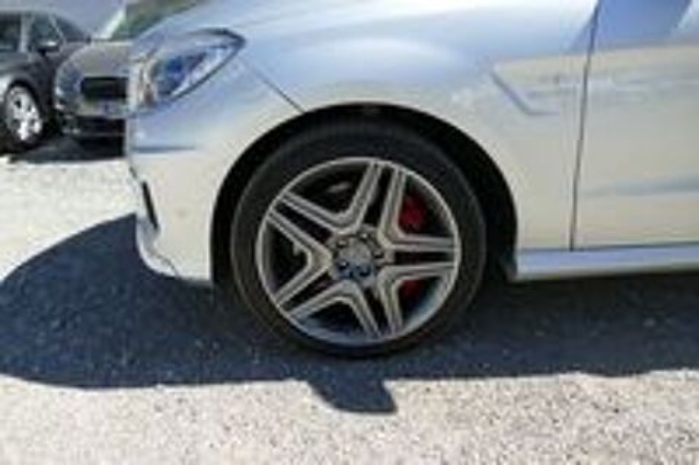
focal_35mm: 27
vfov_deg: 47.8
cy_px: 232
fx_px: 524
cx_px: 350
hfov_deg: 67.4
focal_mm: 9.88
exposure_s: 1/1000
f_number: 2.9
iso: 125
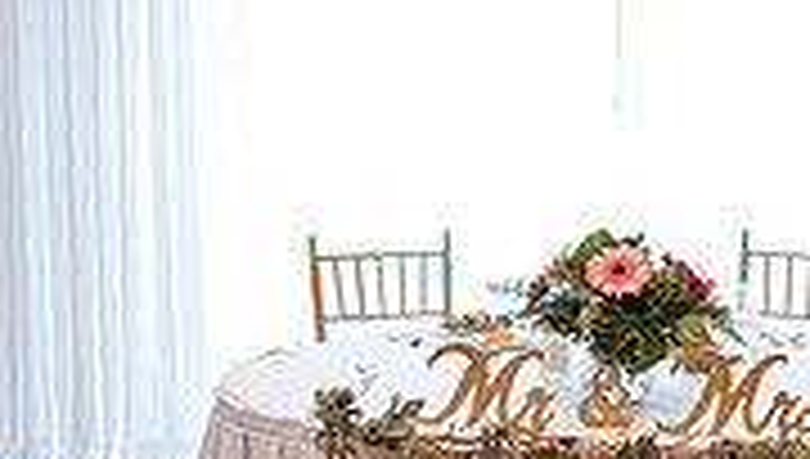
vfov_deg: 9.5
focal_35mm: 128
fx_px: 2754
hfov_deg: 16.6
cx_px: 617
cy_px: 348
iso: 500
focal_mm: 35
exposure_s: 1/200
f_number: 1.8
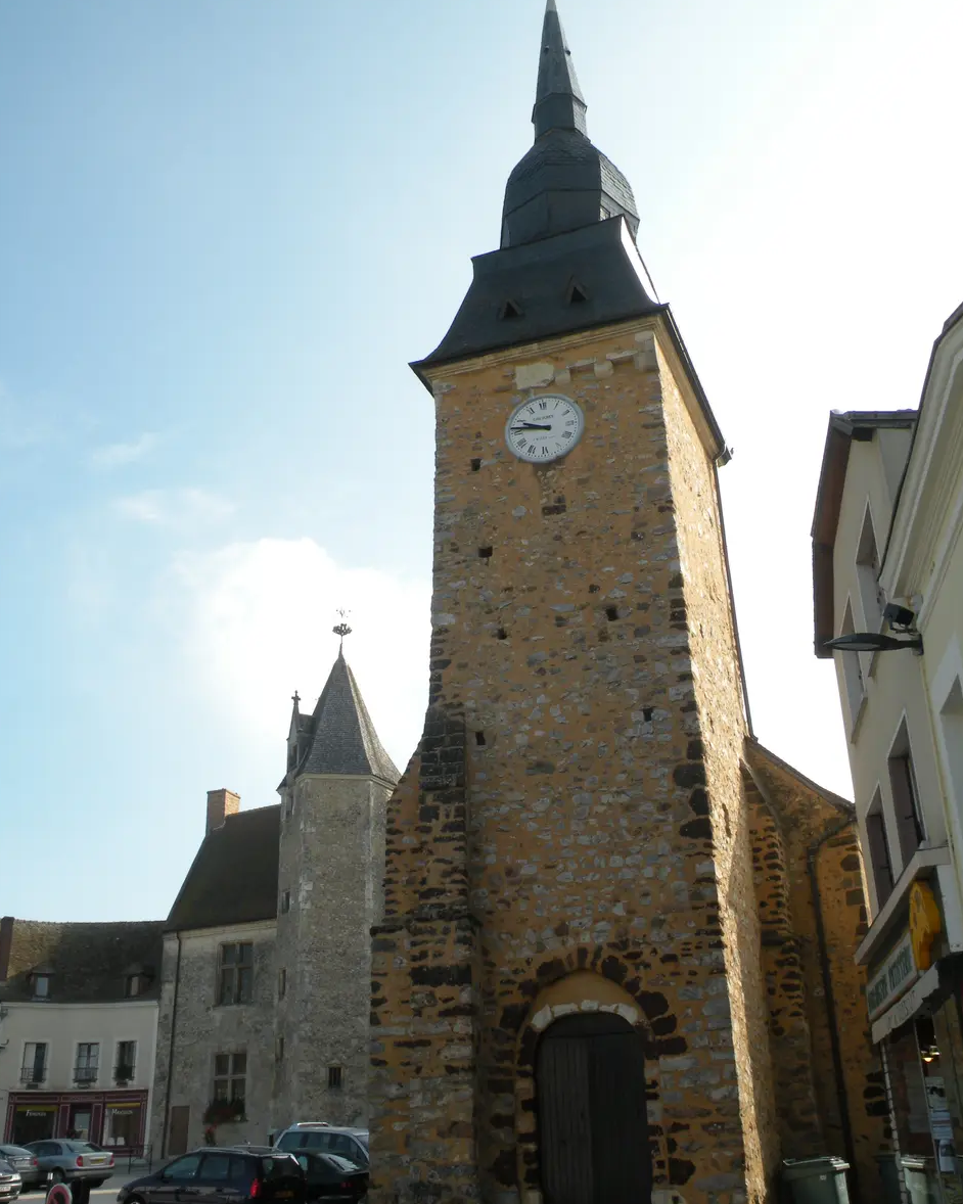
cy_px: 647
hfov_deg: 42.2
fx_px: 1247
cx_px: 475
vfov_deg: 51.5
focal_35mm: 35
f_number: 7.1
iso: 100
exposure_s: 1/229
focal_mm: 5.8
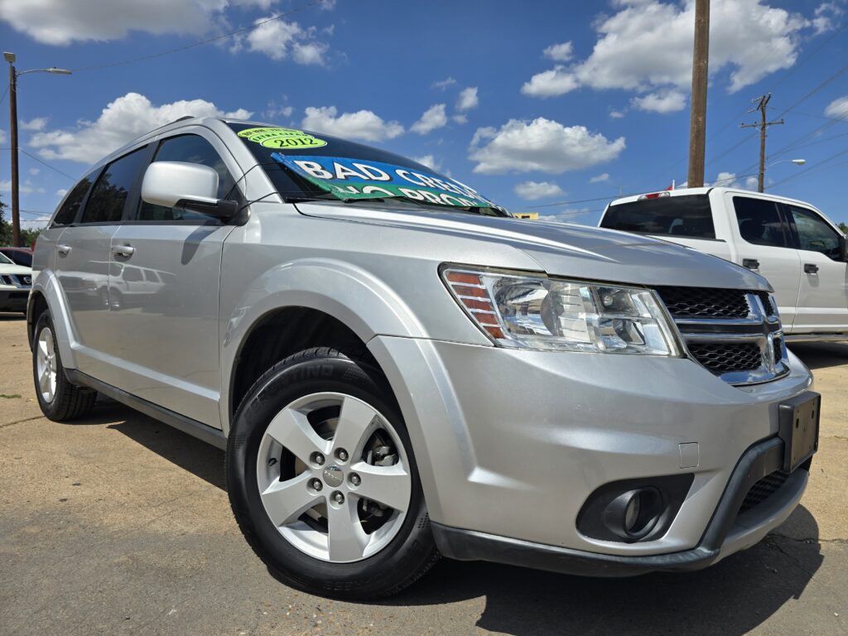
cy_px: 318
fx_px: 563
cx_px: 424
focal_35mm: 23
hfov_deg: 73.9
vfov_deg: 58.9
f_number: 1.7
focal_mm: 6.3
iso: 12
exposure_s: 1/1387
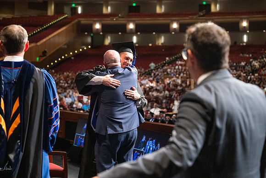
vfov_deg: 19.5
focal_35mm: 70
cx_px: 133
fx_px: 517
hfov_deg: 28.8
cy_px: 89
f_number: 3.5
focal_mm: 70
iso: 6400
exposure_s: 1/160
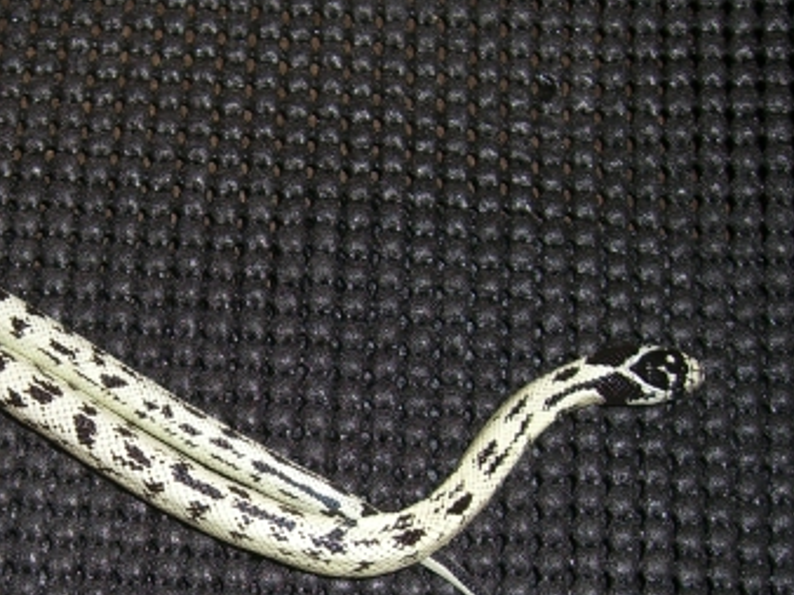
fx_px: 1650
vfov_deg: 20.3
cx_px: 167
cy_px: 423
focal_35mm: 72
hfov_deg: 26.6
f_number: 2.7
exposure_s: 1/60
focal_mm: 6.2
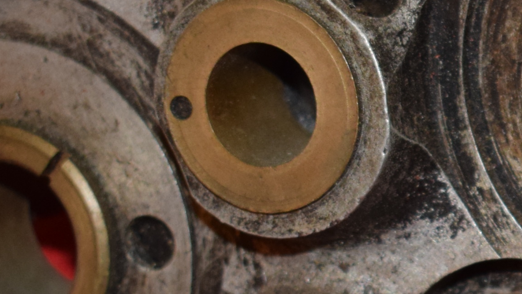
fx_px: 3073
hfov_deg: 9.4
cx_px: 837
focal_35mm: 222
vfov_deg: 5.5
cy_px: 279
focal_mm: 36
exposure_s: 1/60
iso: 640
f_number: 5
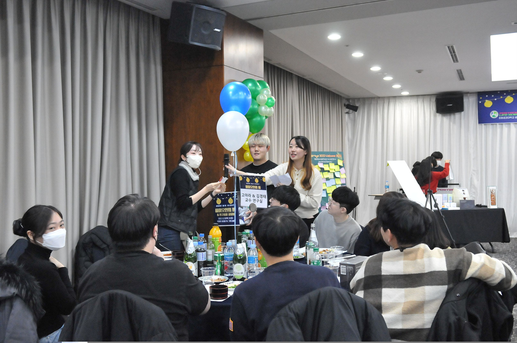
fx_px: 516
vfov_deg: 36.8
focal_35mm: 36
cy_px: 172
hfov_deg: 53.2
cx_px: 258
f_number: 4
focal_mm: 24
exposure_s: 1/60
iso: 3200
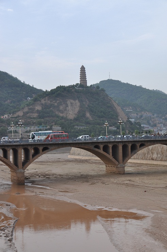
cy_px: 126
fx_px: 419
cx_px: 84
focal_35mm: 60
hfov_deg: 22.5
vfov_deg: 33.4
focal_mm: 40
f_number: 5.6
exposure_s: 1/320
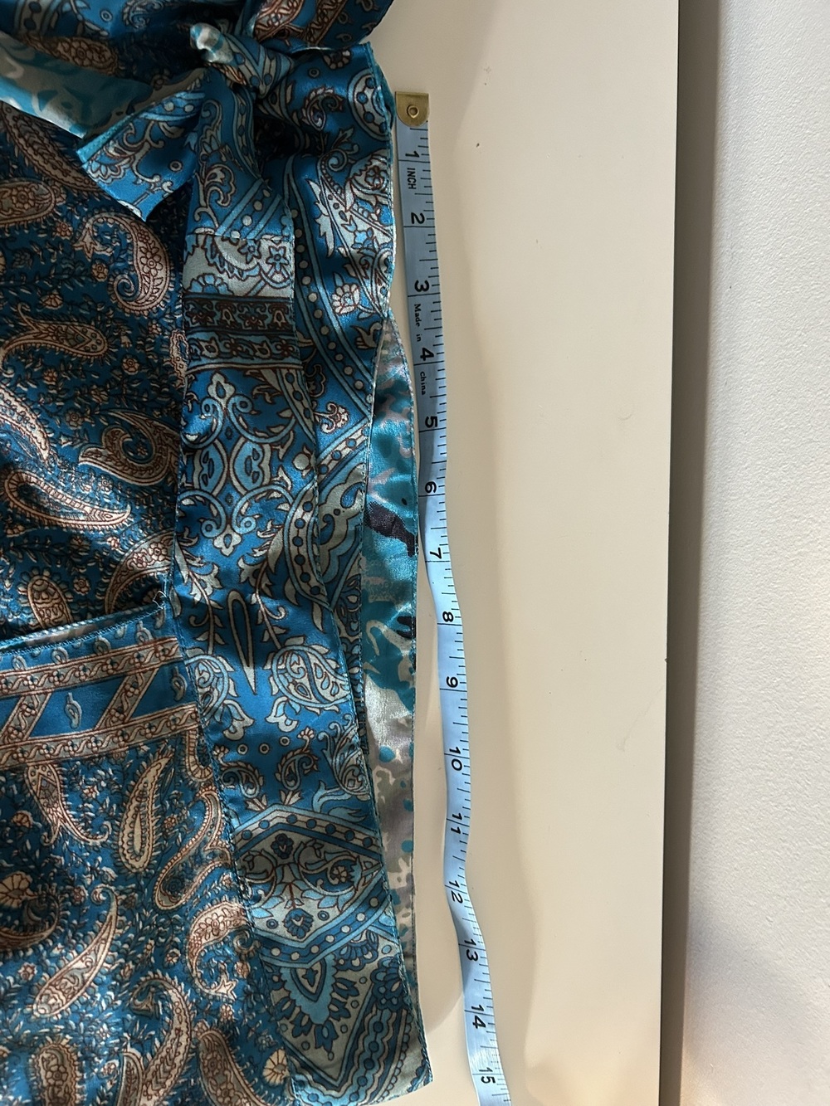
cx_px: 415
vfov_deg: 67.3
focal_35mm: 26
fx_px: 831
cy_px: 553
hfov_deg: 53.1
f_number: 1.5
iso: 400
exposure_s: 1/40
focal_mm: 5.7
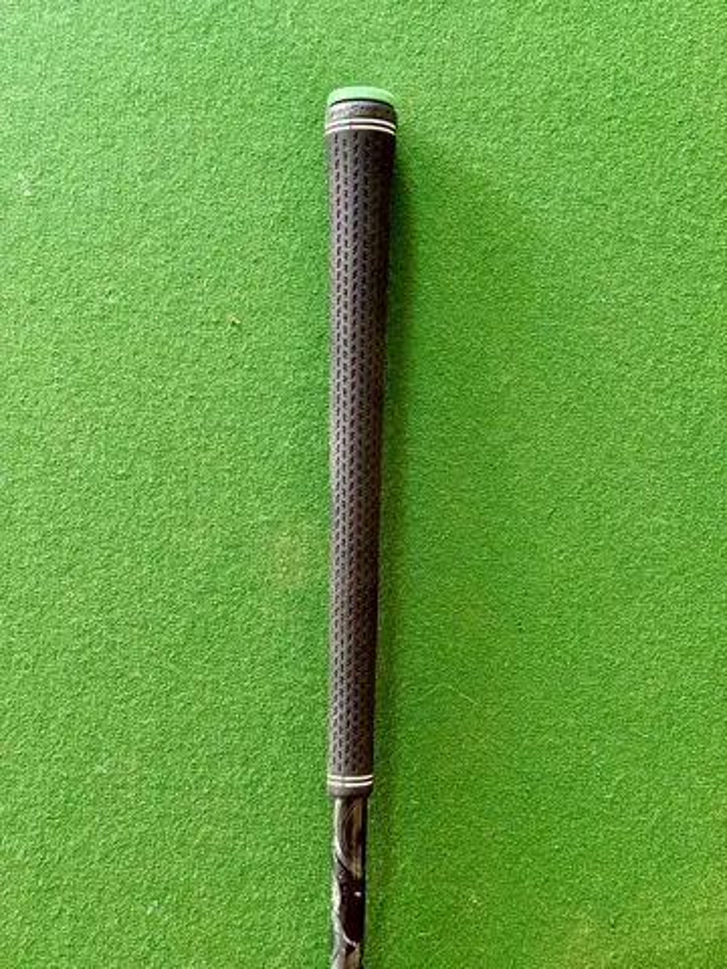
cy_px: 484
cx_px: 364
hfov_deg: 30.3
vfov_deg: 39.7
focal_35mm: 48
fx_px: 1344
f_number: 1.78
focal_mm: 6.76
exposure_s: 1/32
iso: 500
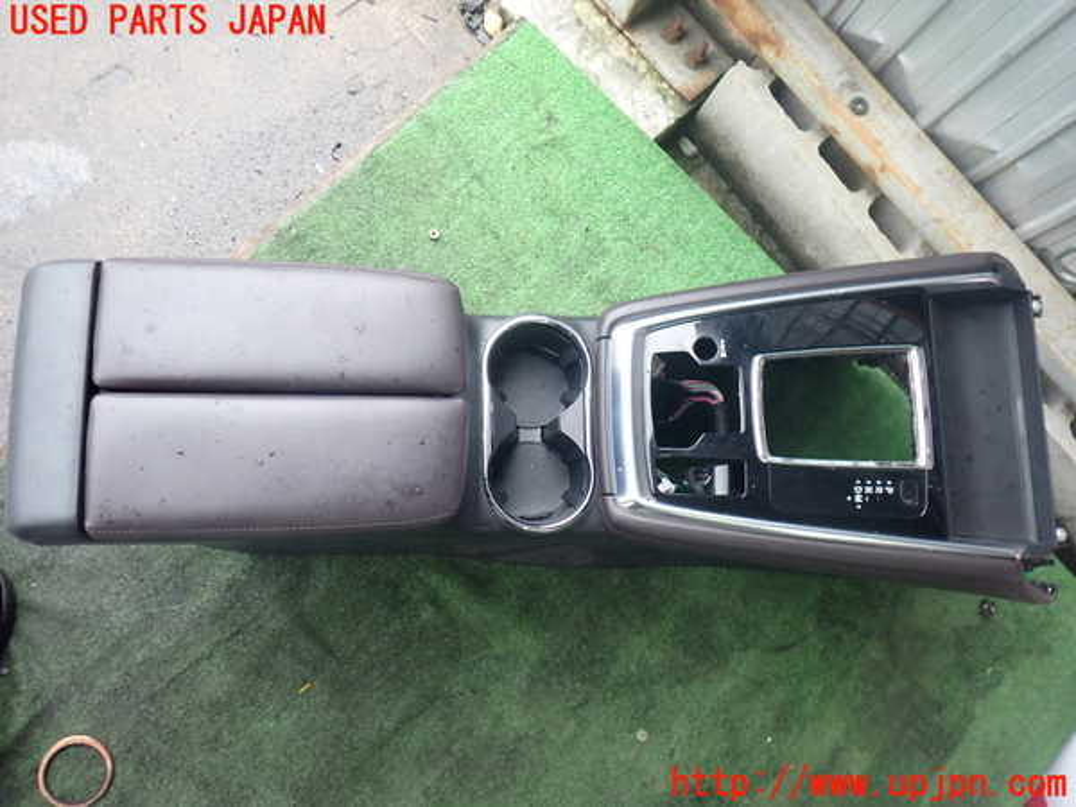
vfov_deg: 46.8
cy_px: 404
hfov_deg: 60.0
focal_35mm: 30
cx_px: 538
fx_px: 933
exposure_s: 1/80
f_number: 2.3
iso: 200
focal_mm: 5.4
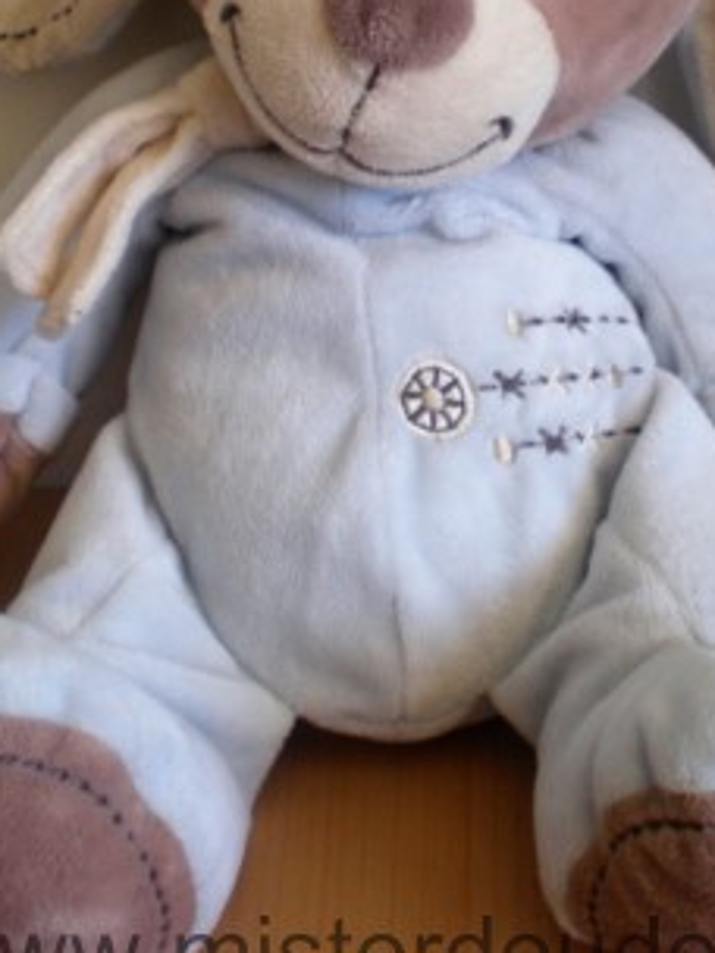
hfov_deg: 22.6
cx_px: 392
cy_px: 201
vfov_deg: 29.2
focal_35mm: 65
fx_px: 1790
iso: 103
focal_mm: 6.3
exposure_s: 1/58.8
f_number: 3.1
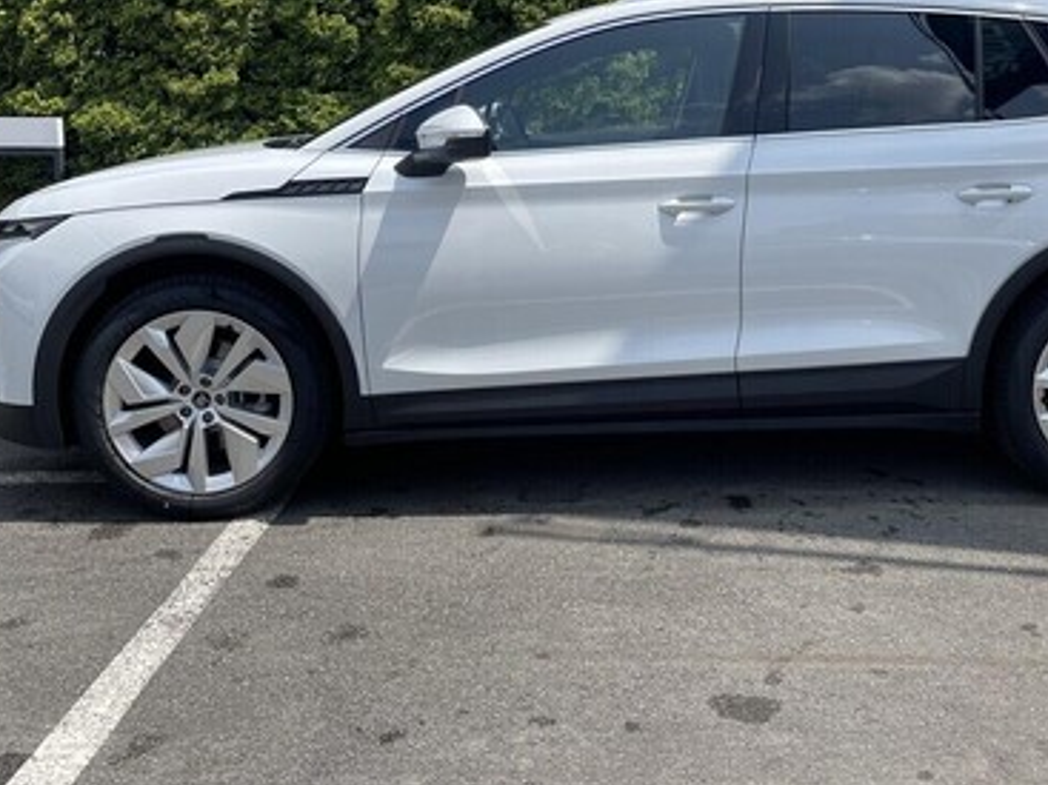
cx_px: 605
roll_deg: -0.8
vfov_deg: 36.2
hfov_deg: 47.7
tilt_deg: -5.5
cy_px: 221
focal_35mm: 39
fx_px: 1180
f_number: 1.6
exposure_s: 1/4132
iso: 50
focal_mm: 4.2
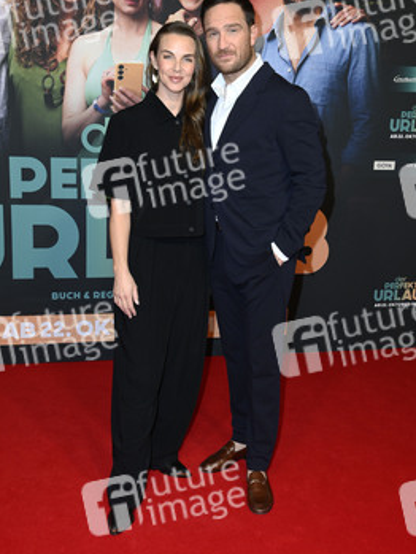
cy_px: 260
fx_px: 705
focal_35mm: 44
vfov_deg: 42.9
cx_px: 210
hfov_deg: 32.9
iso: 1250
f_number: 5.6
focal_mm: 40
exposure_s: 1/250
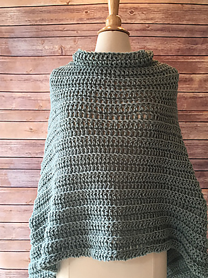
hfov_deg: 39.6
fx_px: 289
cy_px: 150
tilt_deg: -2.6
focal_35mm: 36
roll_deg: -1.4
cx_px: 111
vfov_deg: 51.3
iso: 32
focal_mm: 4.15
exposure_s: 1/40
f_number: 2.2
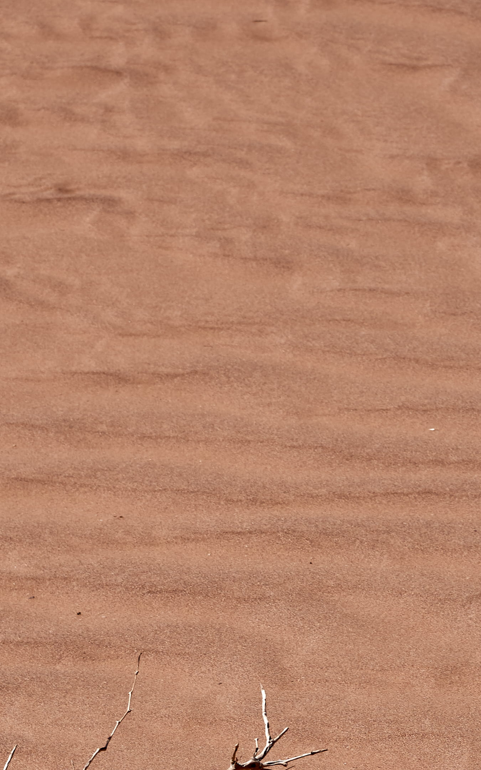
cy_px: 577
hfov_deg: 4.9
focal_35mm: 270
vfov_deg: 7.8
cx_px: 179
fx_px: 5663
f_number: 10
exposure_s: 1/320
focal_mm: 98
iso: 100
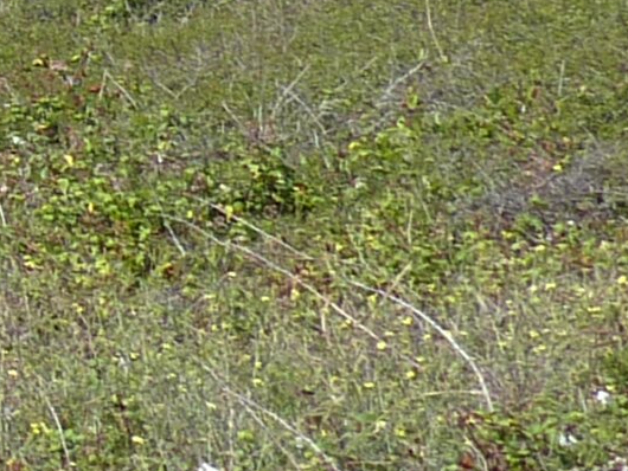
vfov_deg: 8.2
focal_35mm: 172
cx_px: -1122
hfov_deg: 9.5
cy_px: -527
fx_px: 3122
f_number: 4.5
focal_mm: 4.1
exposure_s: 1/400
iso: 80
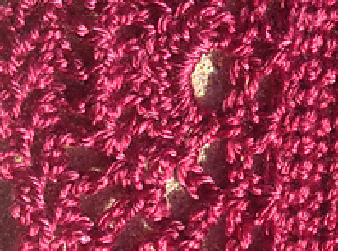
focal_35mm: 109
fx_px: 1061
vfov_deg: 13.3
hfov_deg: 17.8
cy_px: 266
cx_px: 302
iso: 50
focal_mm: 4.28
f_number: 2.4
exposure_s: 1/944
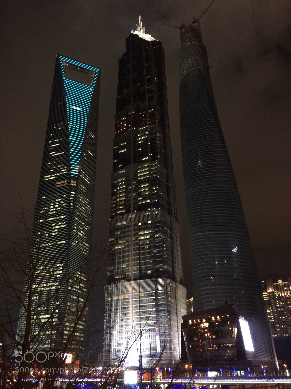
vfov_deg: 60.0
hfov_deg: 46.8
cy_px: 194
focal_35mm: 30
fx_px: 336
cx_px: 146
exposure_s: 1/15
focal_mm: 4.12
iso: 320
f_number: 2.2
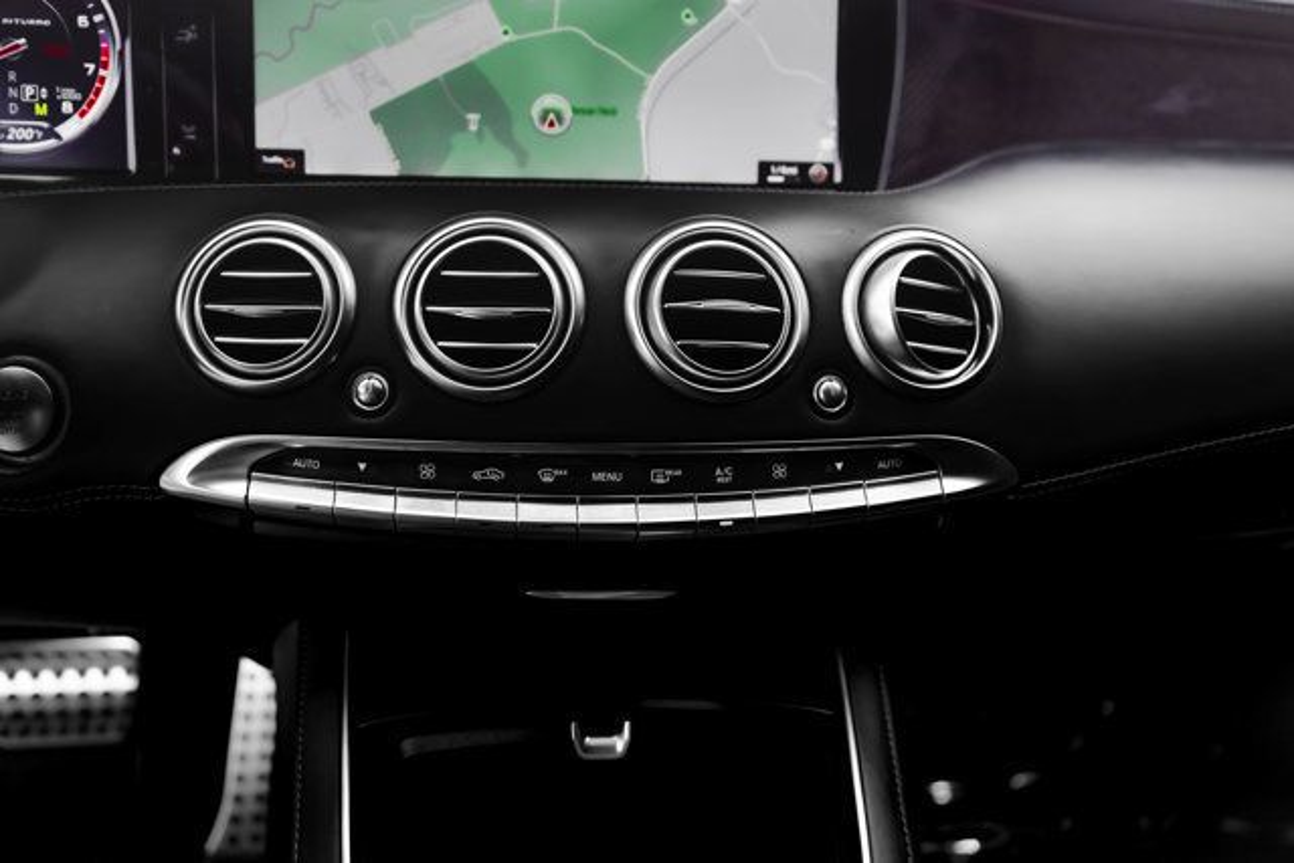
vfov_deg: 37.9
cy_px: 432
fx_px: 1256
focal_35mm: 35
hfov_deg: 54.5
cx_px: 647
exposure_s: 1/400
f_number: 2.8
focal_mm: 32
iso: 640
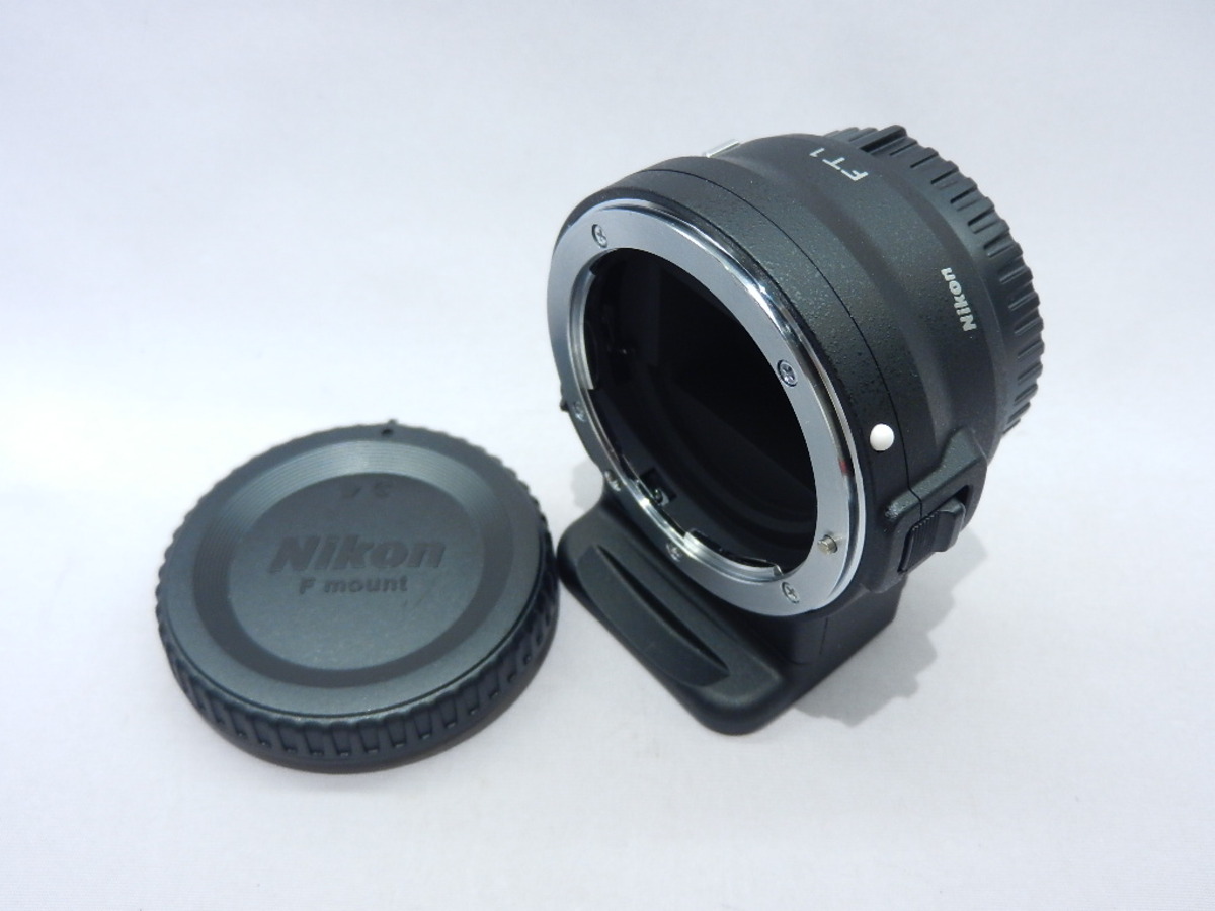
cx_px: 608
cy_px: 456
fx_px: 1158
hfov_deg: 55.4
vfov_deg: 42.9
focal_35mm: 33
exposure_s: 1/50
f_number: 3.8
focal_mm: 5.9
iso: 160
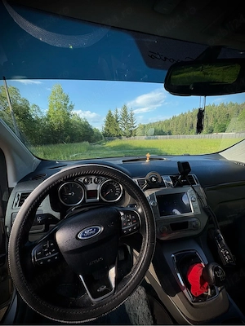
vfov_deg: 102.1
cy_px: 163
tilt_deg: -10.9
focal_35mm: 14
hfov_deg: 85.7
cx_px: 122
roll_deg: +1.5
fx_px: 132
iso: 50
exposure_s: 1/407
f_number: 2.2
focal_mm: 2.22
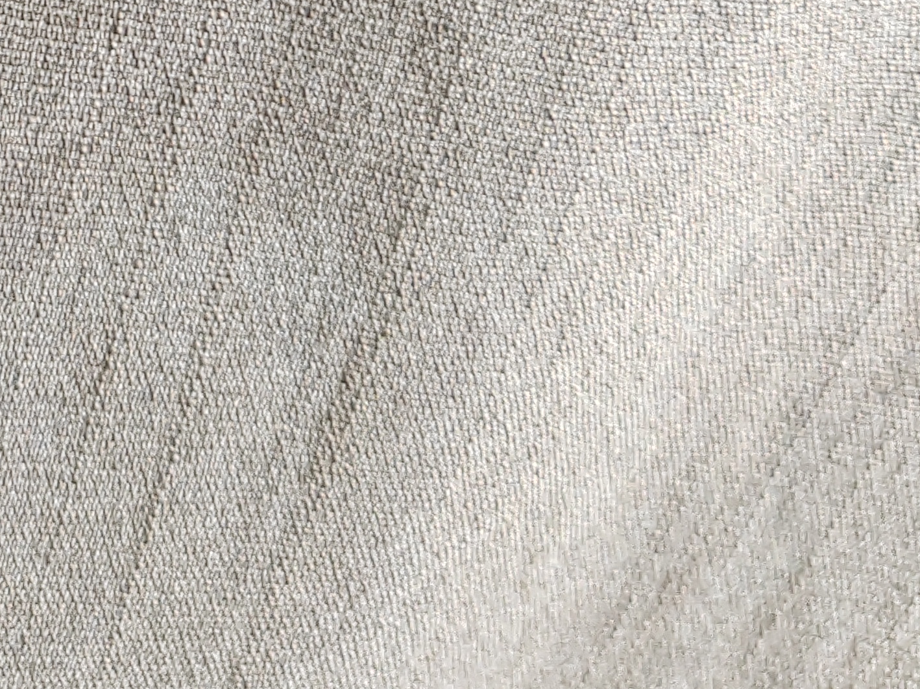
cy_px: -575
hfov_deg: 23.6
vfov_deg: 15.9
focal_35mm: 78
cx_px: -67
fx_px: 2073
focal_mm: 5.52
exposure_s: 1/100
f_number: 1.9
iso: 1000
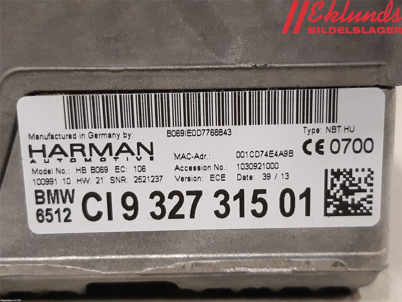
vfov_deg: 53.1
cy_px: 151
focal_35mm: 26
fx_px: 302
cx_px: 201
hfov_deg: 67.3
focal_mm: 3.93
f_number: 1.7
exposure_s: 1/50
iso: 250
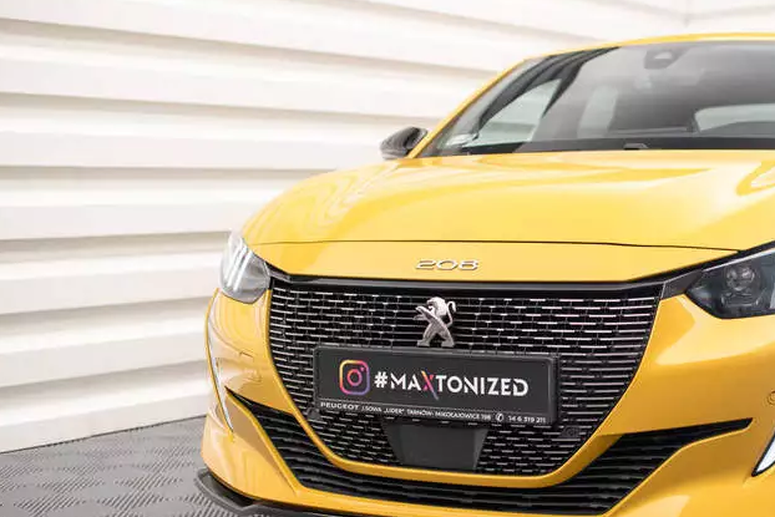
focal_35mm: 57
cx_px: 564
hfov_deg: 34.4
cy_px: 281
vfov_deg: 23.8
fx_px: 1227
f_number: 2.5
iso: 1000
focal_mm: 35
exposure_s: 1/125
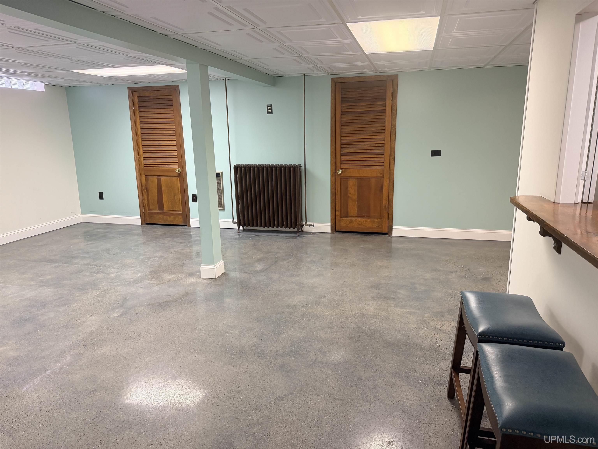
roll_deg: +1.1
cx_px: 299
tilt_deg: -12.7
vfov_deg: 56.8
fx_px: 415
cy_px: 224
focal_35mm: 24
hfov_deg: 71.6
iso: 250
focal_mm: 6.76
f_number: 1.78
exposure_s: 1/60
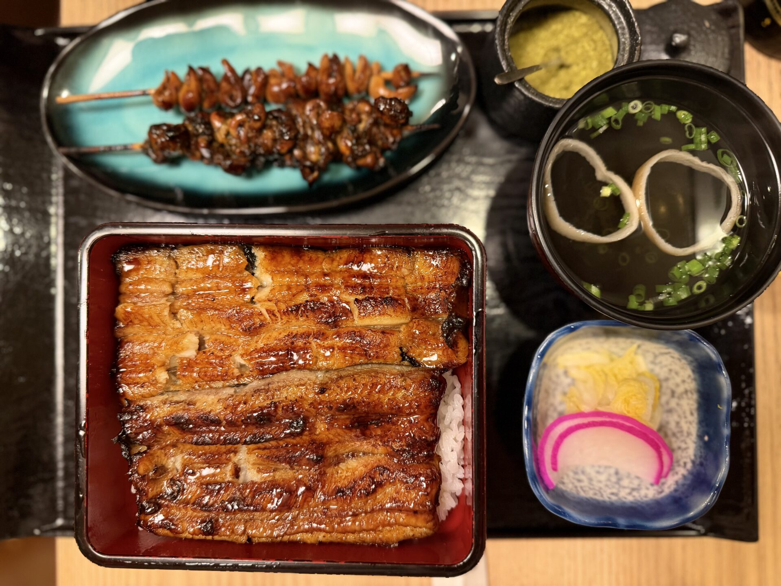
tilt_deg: -87.1
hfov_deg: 71.6
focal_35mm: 24
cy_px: 293
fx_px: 541
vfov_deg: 56.8
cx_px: 390
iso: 250
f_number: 1.78
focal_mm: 6.76
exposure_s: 1/50
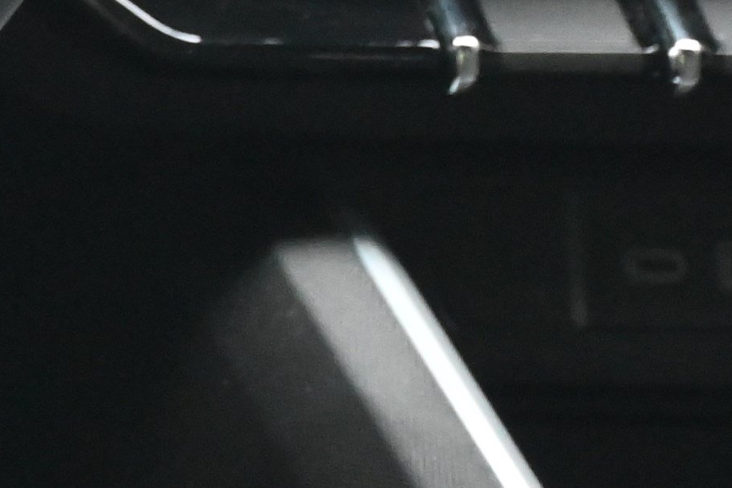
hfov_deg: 8.8
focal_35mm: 209
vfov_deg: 6.3
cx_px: -1067
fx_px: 4251
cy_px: -688
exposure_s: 1/125
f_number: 4.2
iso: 2000
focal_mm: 23
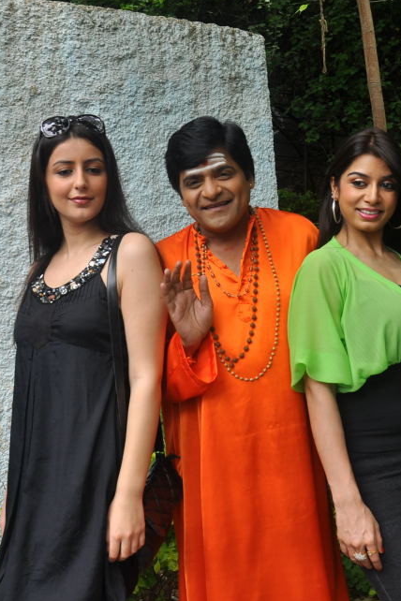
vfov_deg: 45.4
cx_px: 280
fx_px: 718
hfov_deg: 30.9
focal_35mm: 43
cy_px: 300
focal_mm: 18
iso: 250
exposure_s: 1/160
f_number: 7.1
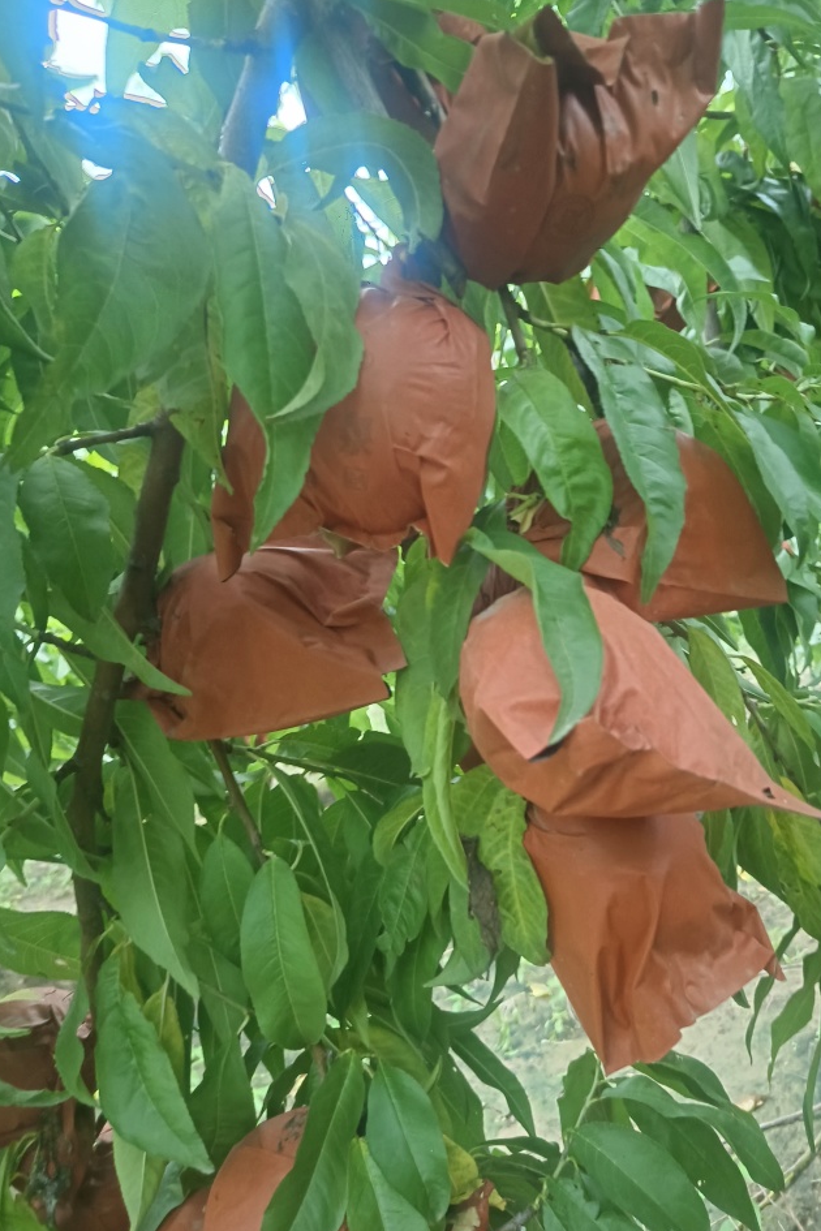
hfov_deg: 47.6
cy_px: 586
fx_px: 924
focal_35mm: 27
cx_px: 506
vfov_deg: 67.3
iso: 3808
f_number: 1.88
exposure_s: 1/33.3
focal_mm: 5.59
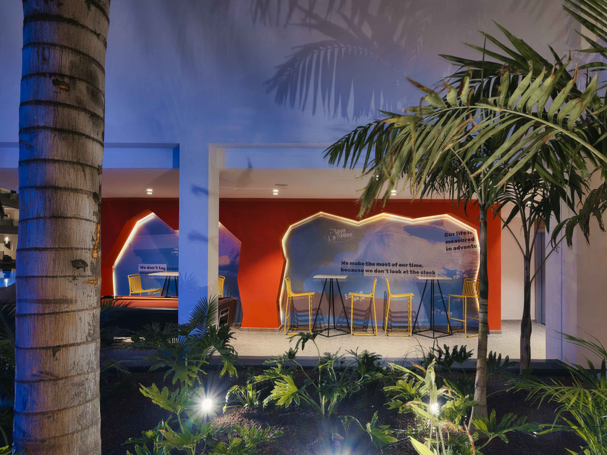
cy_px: 253
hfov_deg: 78.5
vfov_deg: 63.3
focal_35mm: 21
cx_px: 350
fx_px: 368
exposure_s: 2
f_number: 16
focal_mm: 23
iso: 160
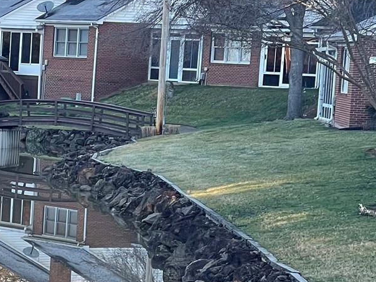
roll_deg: -2.4
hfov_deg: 8.9
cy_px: 345
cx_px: -157
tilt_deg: -8.5
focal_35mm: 217
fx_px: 2357
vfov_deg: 6.8
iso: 25
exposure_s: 1/99
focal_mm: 7.5
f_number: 2.2
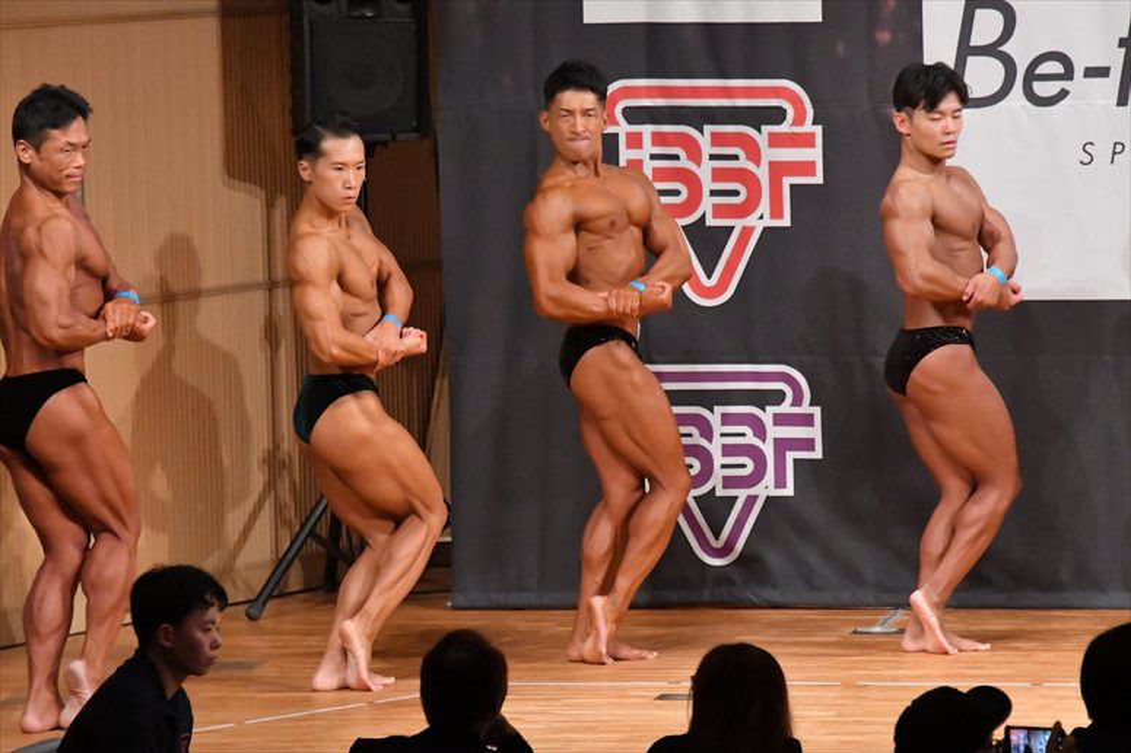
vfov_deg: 5.1
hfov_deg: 7.6
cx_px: 566
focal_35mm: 270
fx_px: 8478
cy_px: 376
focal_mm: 180
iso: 11400
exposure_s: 1/400
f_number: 5.6
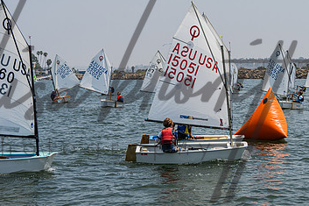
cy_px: 76
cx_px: 182
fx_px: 789
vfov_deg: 14.8
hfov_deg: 22.1
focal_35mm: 92
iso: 320
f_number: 5.6
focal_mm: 50
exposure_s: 1/2500
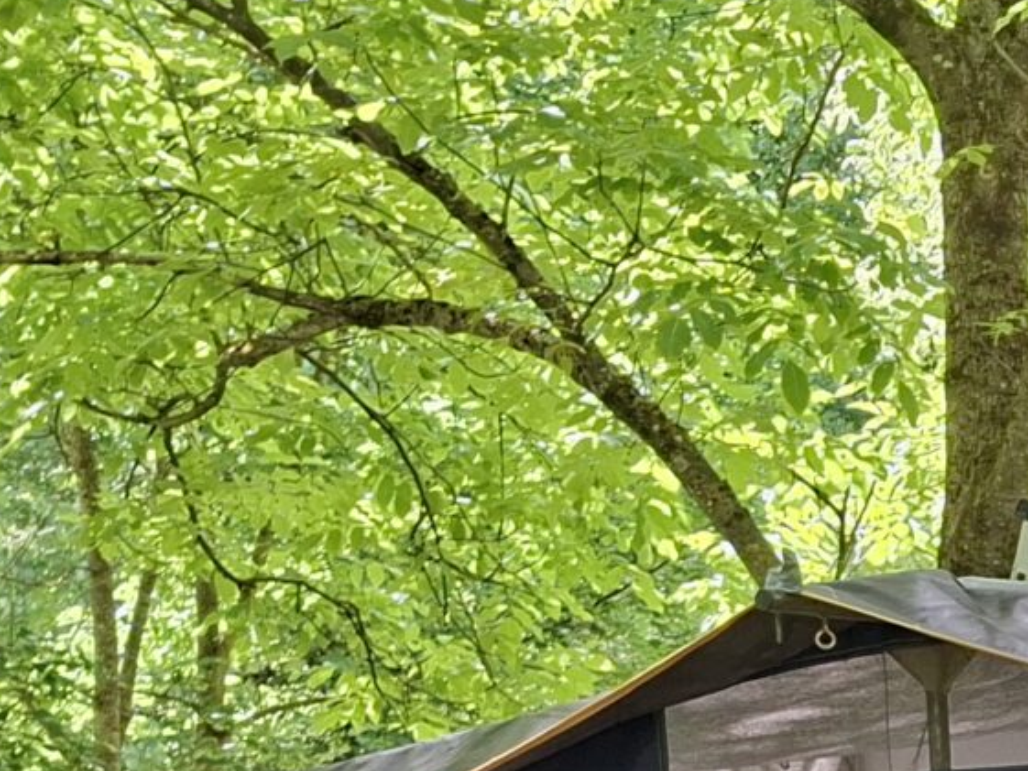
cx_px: 1614
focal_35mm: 105
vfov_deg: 13.1
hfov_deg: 16.7
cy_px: 1262
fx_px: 3119
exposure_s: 1/212
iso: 40
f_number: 1.8
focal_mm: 5.54
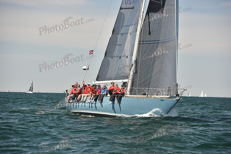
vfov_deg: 9.2
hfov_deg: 13.7
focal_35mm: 150
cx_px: 116
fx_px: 963
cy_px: 77
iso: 250
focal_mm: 150
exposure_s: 1/640
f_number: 5.6
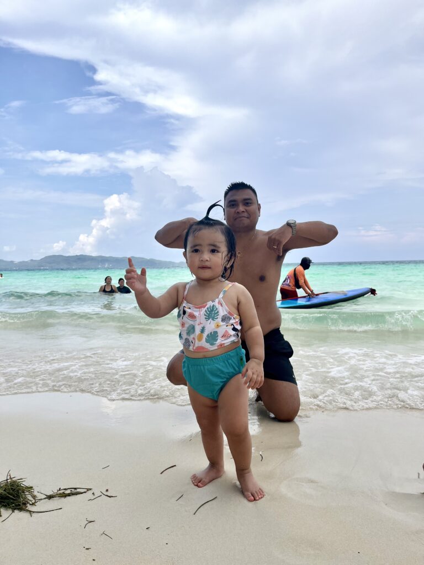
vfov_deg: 67.3
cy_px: 282
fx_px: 425
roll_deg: +1.0
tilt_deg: -2.0
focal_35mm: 26
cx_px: 212
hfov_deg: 53.1
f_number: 1.6
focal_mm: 5.1
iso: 50
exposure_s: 1/3623
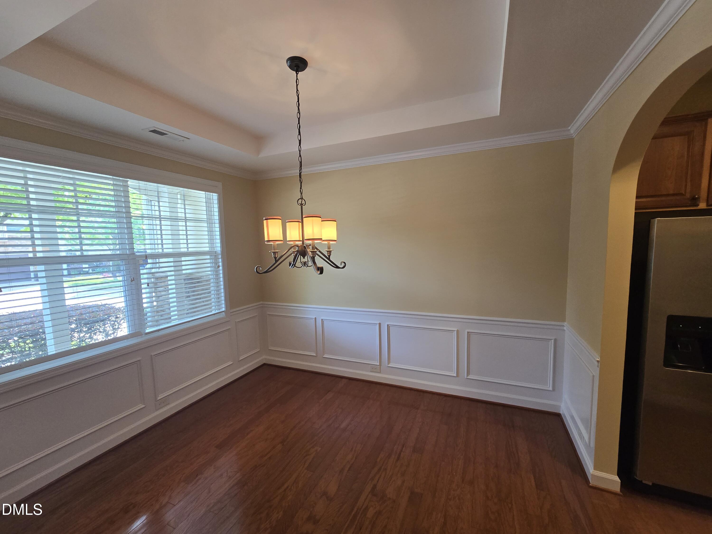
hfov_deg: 106.2
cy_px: 267
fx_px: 267
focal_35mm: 13
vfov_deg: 89.9
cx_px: 356
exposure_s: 1/60
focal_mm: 2.2
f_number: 2.2
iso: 160
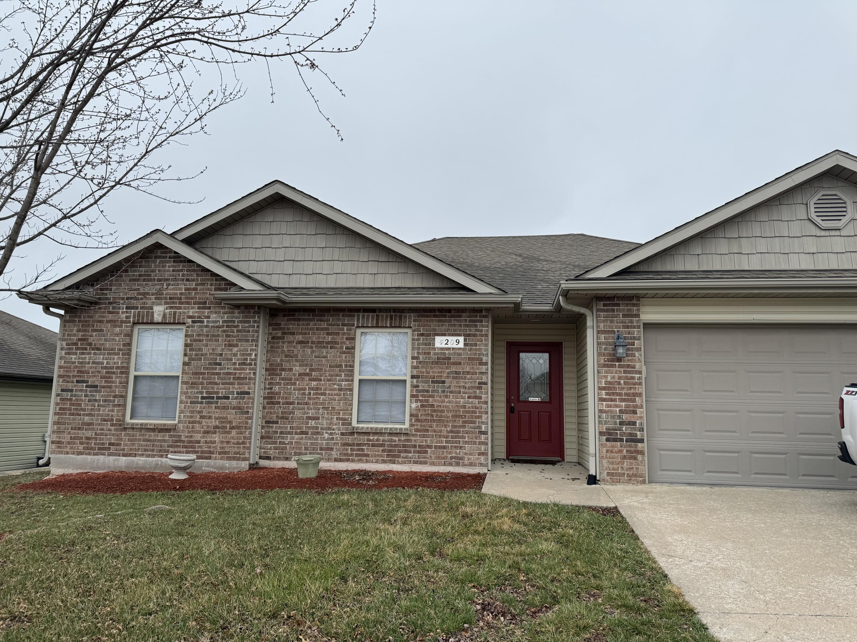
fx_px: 594
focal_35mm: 24
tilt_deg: +7.5
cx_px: 428
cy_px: 321
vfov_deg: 56.8
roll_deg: -2.0
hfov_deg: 71.6
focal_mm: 6.86
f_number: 1.78
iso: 80
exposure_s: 1/1678
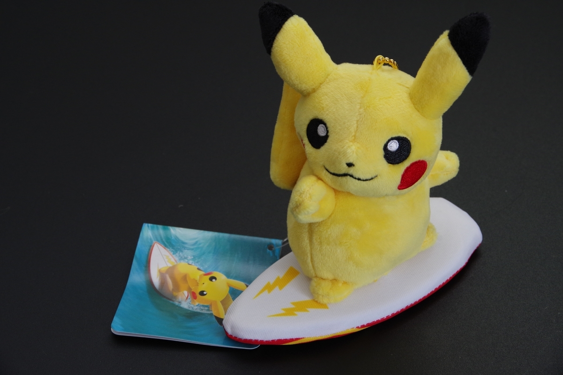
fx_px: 1406
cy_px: 188
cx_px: 282
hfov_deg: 22.6
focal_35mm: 90
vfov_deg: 15.2
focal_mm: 60
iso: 800
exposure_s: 1/15
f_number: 10
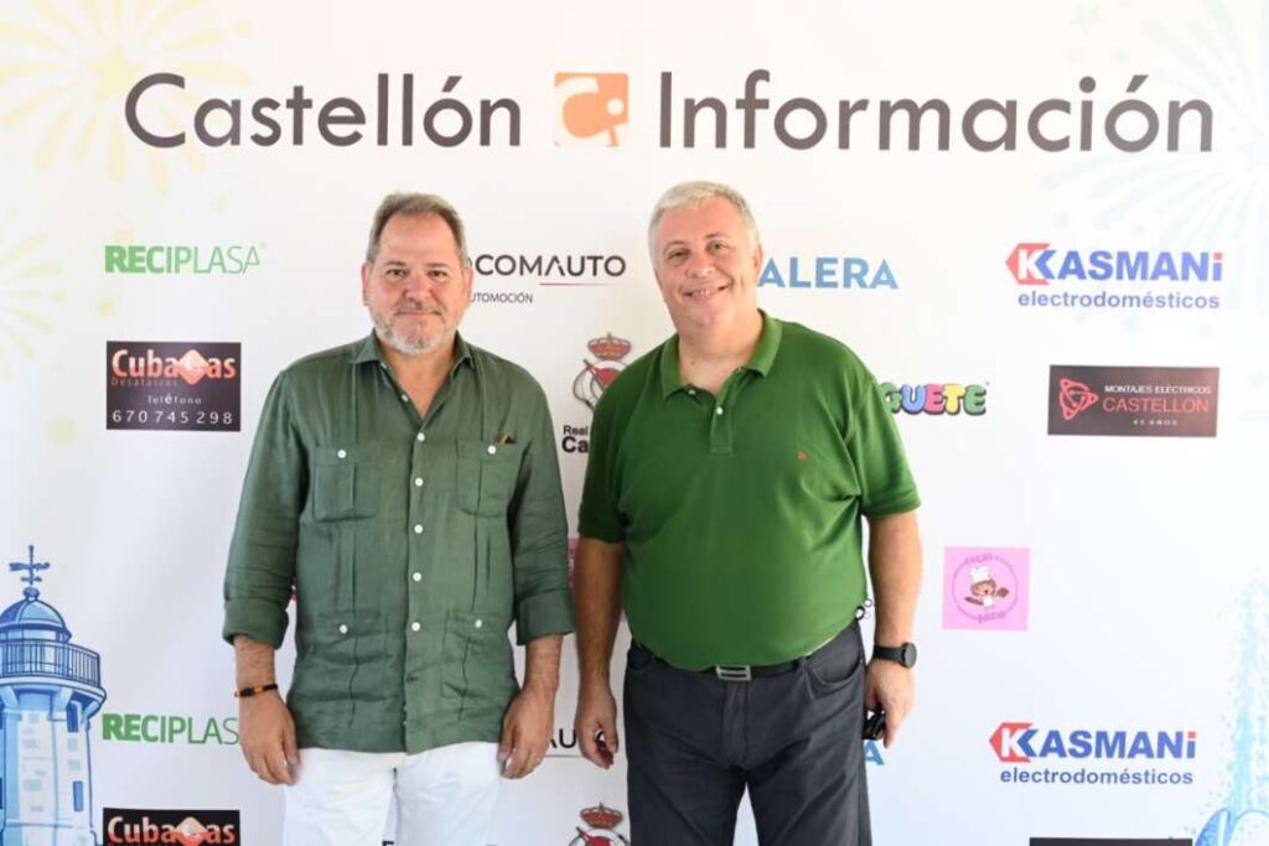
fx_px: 1445
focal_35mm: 41
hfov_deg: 47.4
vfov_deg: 32.6
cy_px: 423
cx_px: 634
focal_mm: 41
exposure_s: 1/100
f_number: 5
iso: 400
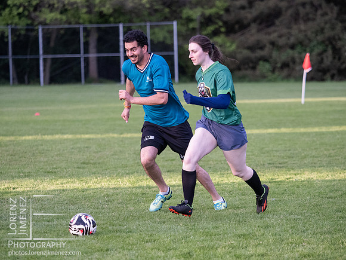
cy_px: 130
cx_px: 173
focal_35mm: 212
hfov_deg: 9.3
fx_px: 2119
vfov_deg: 7.0
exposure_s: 1/1000
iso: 1600
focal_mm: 106
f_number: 2.8
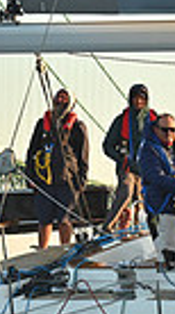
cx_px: 64
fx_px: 2565
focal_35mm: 309
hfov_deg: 3.9
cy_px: 206
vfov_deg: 7.0
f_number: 6.3
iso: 800
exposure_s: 1/800
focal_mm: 70
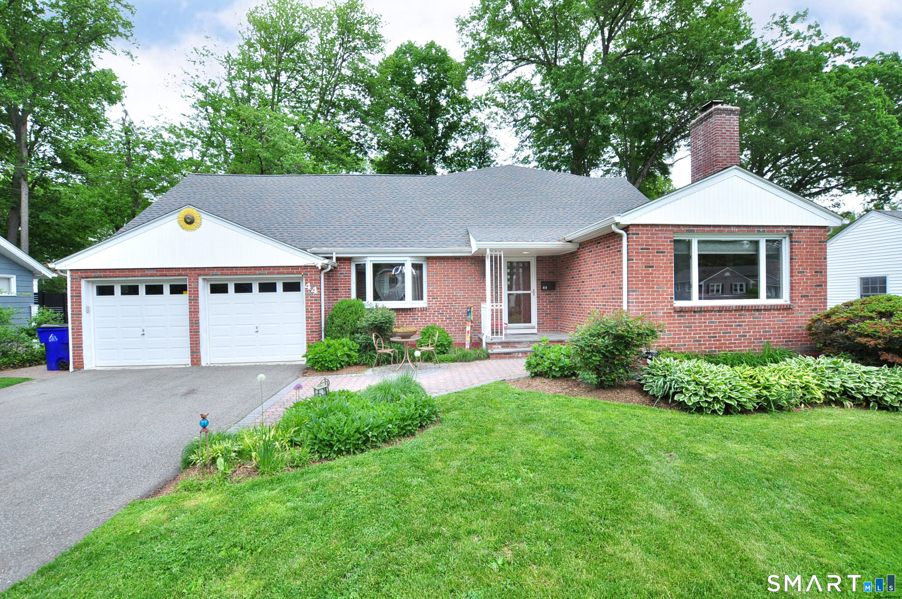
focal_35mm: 15
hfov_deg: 100.5
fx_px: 375
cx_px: 451
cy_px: 300
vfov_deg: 77.2
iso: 640
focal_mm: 10
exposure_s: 1/200
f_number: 8
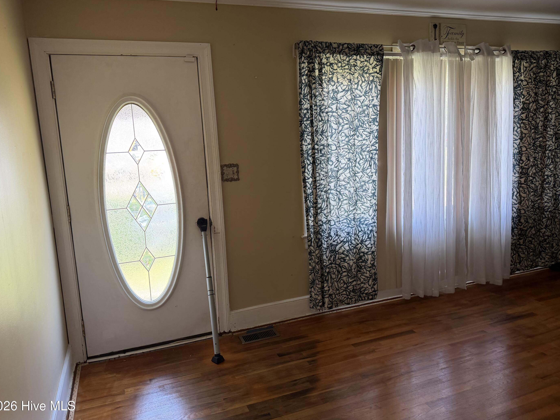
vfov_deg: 53.0
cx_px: 282
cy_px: 199
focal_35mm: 26
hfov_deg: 67.3
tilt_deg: -8.0
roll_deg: +2.7
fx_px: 421
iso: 200
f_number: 1.78
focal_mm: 6.76
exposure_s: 1/121
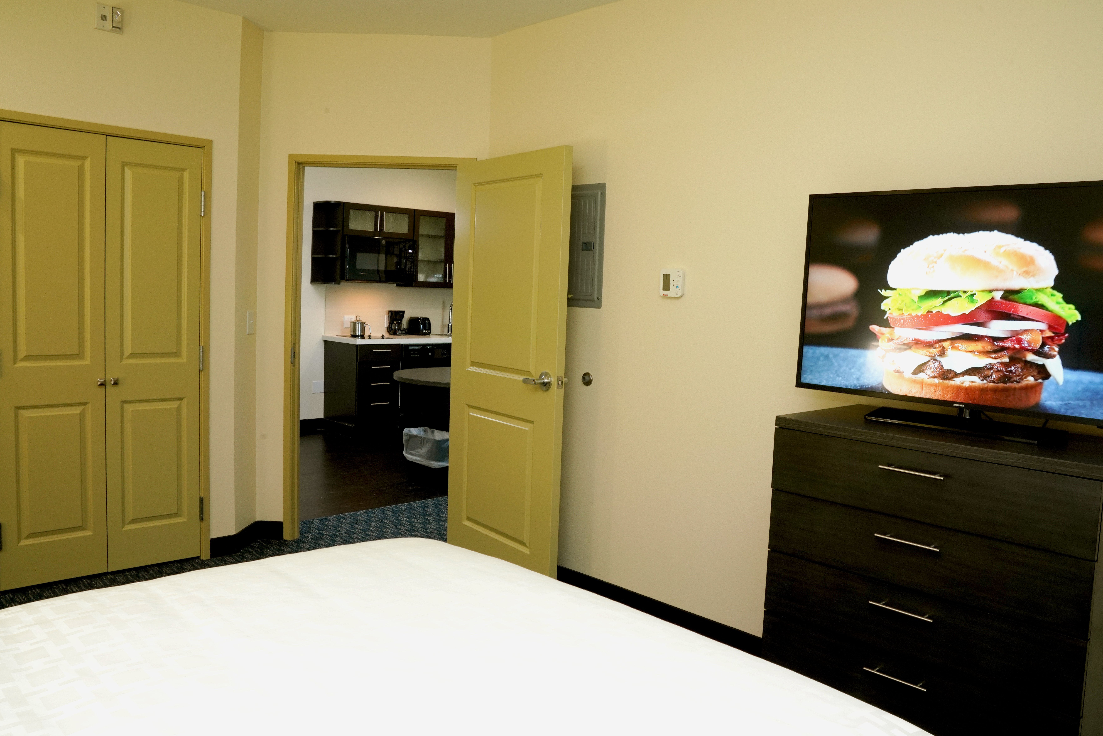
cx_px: 584
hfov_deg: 67.3
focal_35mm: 27
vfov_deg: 47.9
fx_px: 827
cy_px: 353
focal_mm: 24
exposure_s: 1/4
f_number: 18
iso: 500
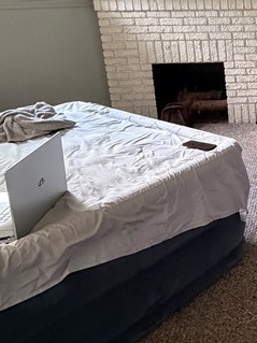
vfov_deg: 41.3
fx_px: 446
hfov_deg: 26.7
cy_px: 101
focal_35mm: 45
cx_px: 341
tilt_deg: -15.7
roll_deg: -0.4
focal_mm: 2.22
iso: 800
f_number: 2.2
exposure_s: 1/60
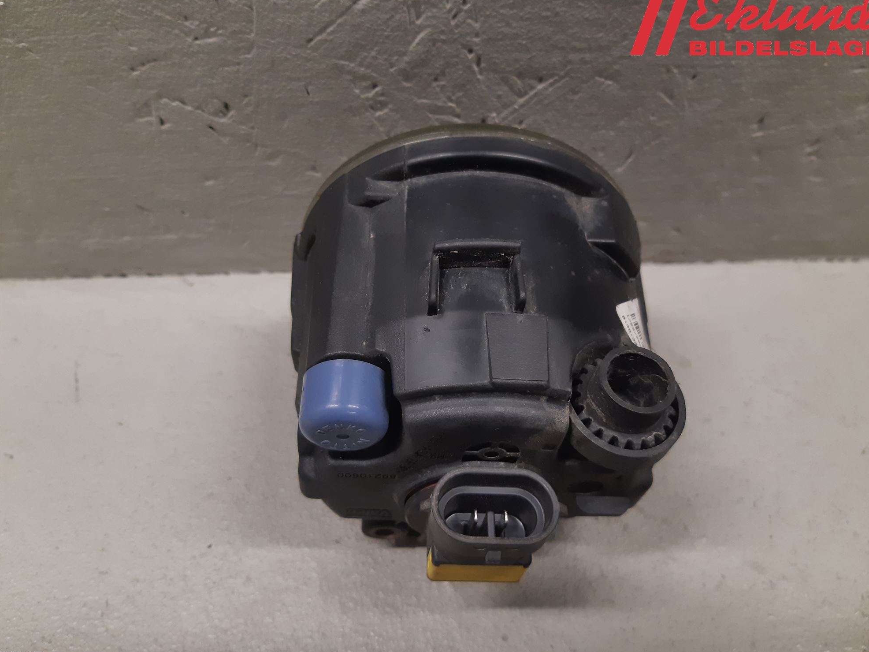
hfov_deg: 65.3
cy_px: 319
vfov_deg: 51.4
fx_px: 678
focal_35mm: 27
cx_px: 449
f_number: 1.7
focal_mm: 3.93
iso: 125
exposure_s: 1/50
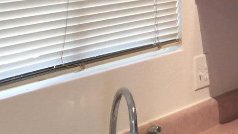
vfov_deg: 8.9
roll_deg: +0.4
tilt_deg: +3.0
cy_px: -104
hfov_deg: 16.3
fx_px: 827
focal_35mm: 131
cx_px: 166
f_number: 2.2
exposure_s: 1/15
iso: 32
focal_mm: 4.15
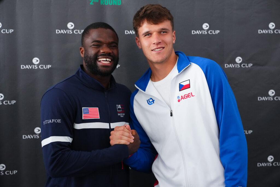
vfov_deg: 19.5
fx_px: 544
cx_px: 140
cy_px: 94
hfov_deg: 28.8
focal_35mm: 70
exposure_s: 1/400
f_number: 2.8
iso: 5000
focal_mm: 70
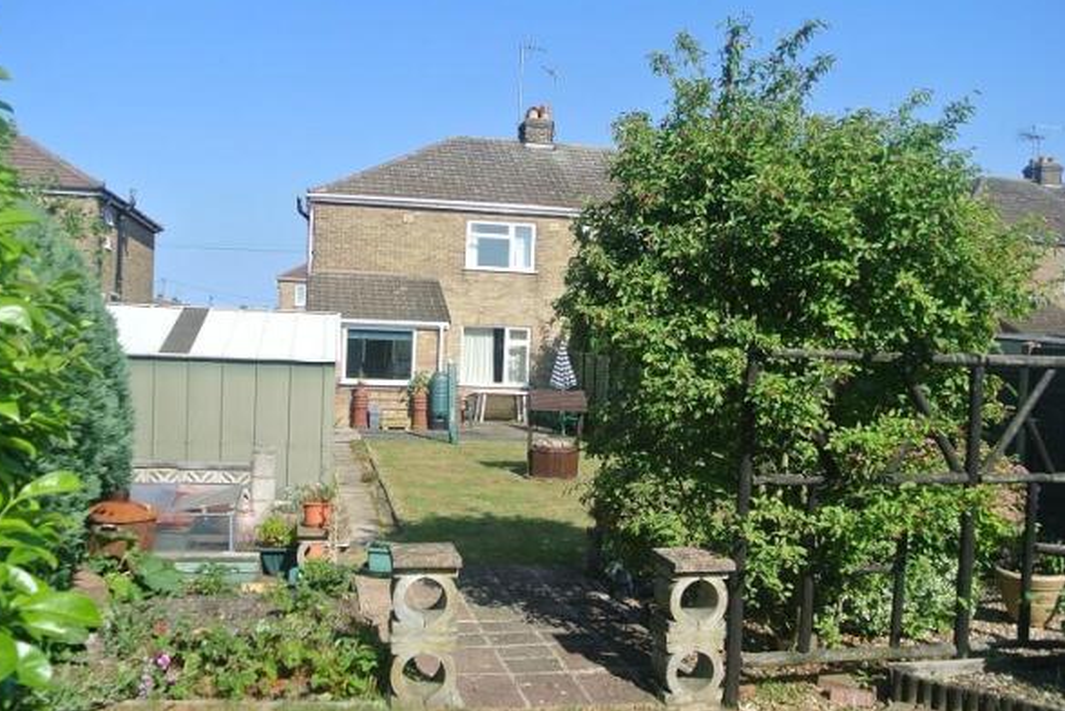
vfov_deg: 43.6
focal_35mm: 30
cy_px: 386
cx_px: 477
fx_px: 888
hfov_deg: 61.7
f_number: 4.5
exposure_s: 1/640
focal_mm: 10
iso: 100
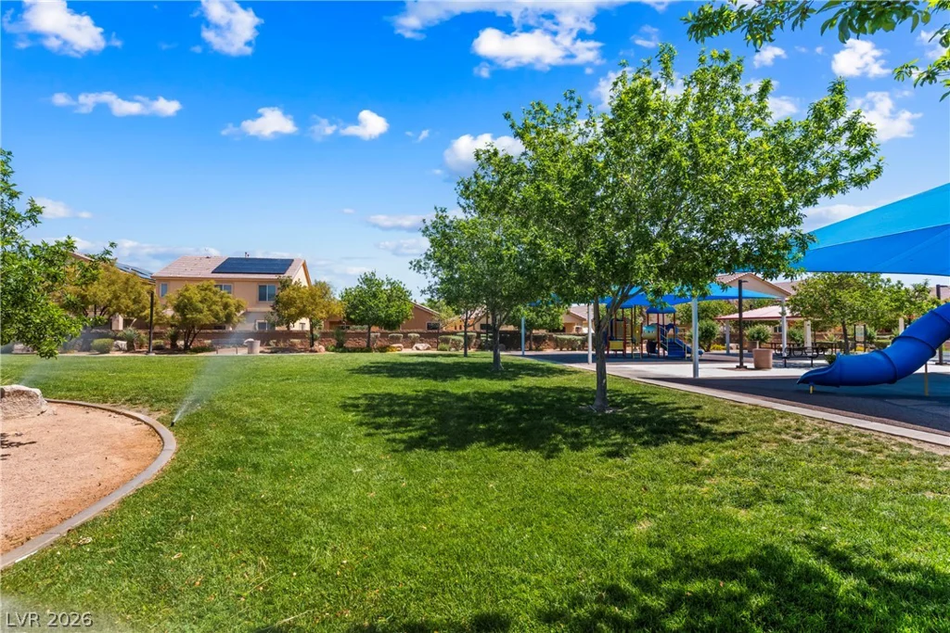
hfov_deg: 93.3
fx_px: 448
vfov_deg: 70.4
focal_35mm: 17
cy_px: 316
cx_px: 475
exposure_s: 1/8000
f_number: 8
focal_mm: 17
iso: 400
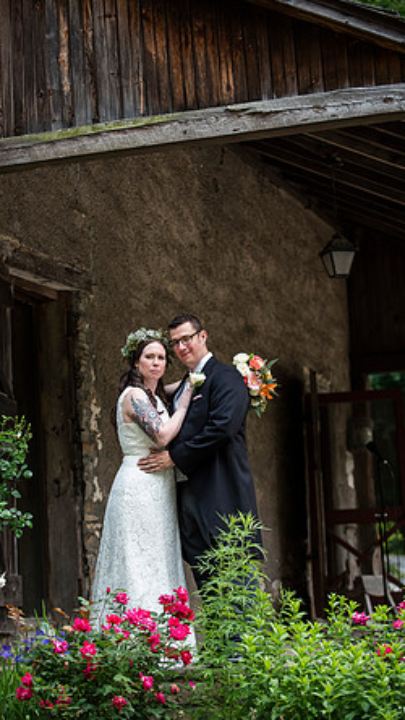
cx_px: 185
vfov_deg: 24.5
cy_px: 362
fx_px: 1660
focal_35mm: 87
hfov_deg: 13.9
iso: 640
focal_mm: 82
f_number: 2.8
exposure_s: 1/2000
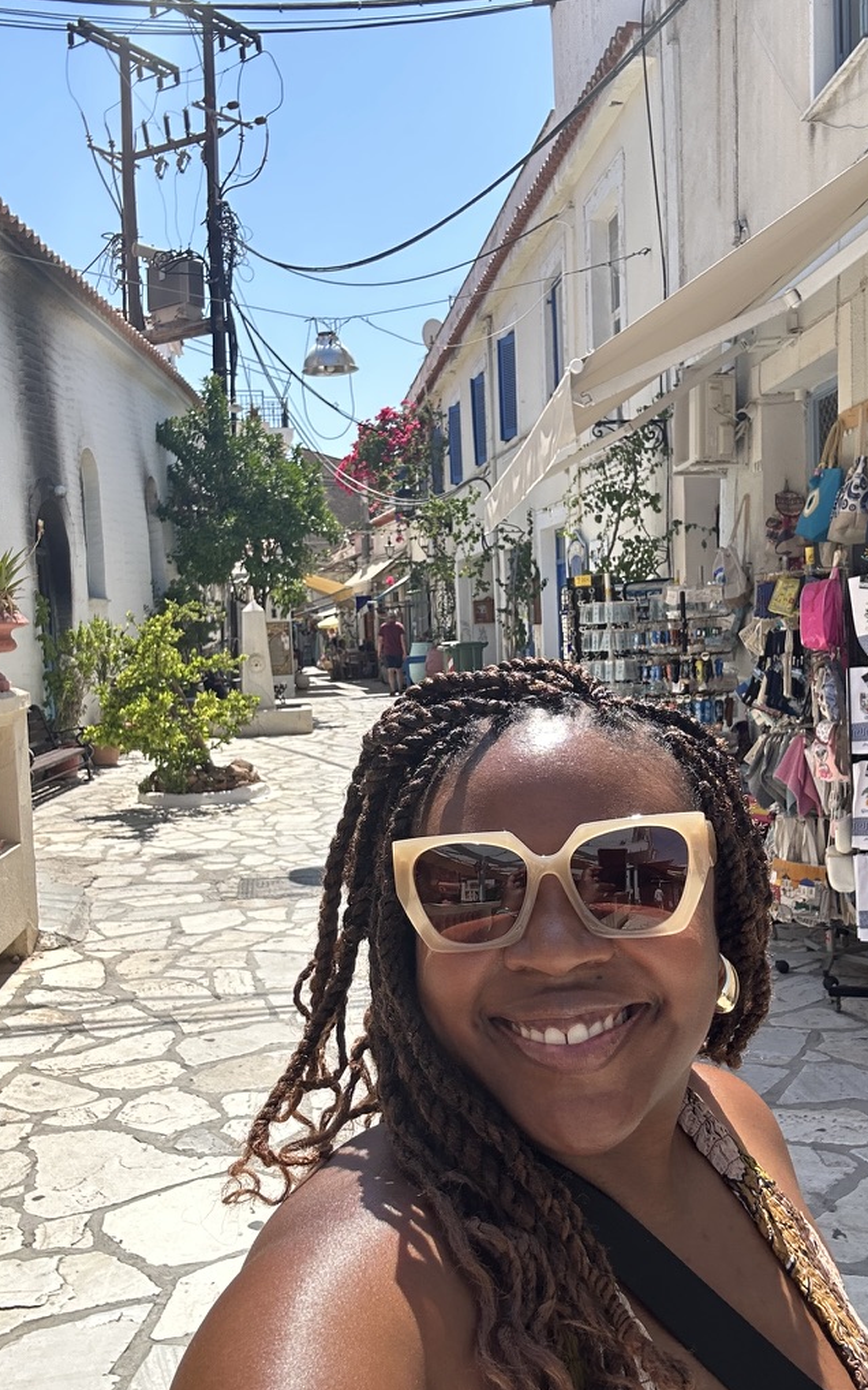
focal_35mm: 32
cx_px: 468
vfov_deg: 59.7
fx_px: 1212
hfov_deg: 39.4
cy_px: 696
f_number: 1.9
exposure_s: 1/397
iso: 25
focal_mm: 2.69
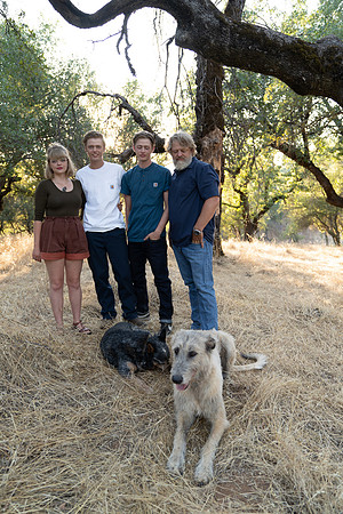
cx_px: 172
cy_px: 257
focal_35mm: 28
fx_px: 400
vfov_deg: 65.5
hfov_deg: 46.4
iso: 250
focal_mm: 28
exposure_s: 1/160
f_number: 2.8
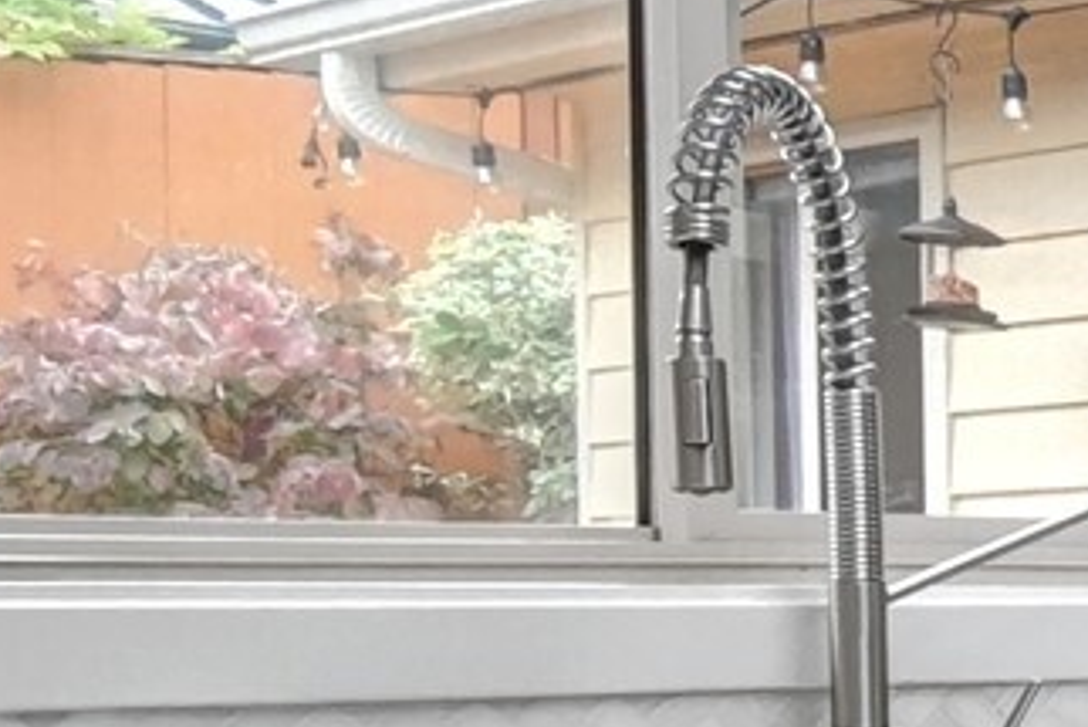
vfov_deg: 17.0
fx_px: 2389
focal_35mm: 79
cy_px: 668
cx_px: 2766
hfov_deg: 14.1
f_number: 11
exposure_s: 1/15
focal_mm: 10
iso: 3200
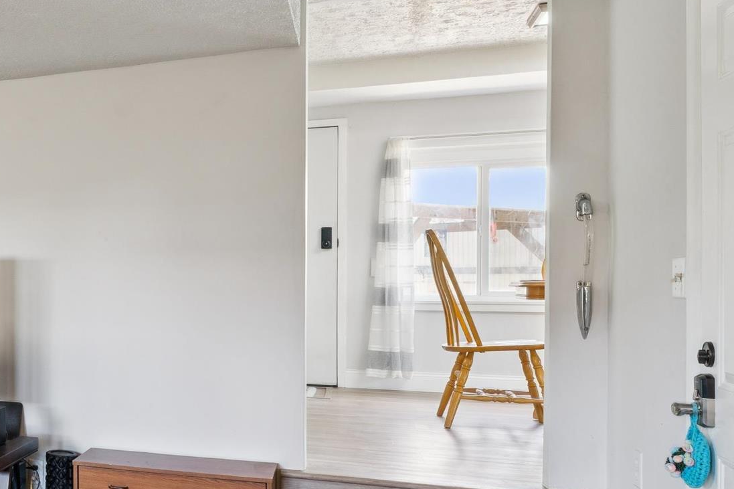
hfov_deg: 36.7
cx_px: -106
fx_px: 885
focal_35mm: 43
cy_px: 280
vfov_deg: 30.9
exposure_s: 1/4
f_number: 13
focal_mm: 15.5
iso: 400
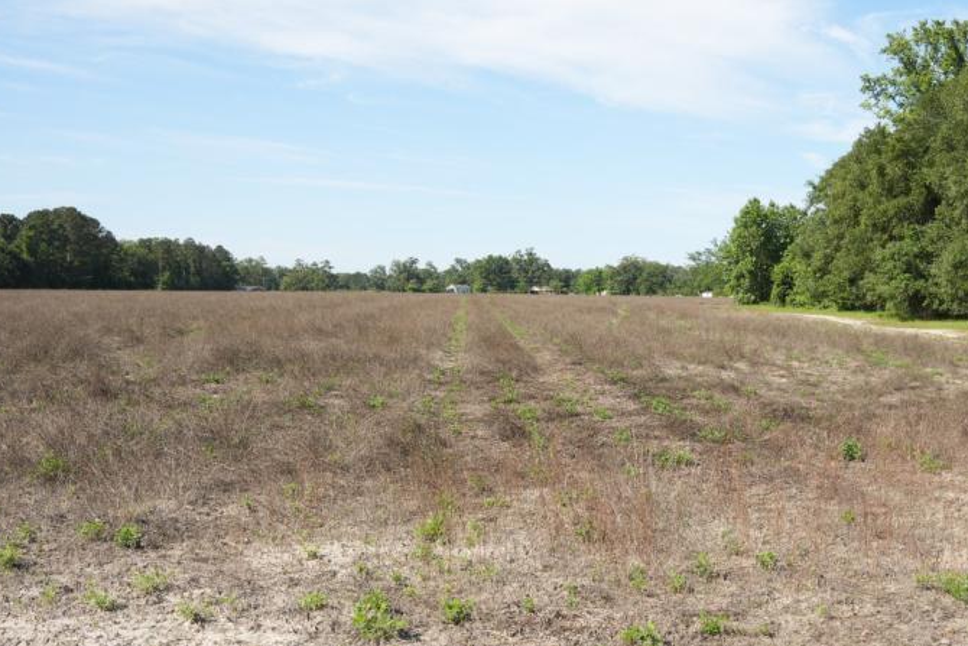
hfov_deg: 44.4
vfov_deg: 31.2
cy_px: 321
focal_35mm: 43
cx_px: 688
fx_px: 1156
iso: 160
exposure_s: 1/200
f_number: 9
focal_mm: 24
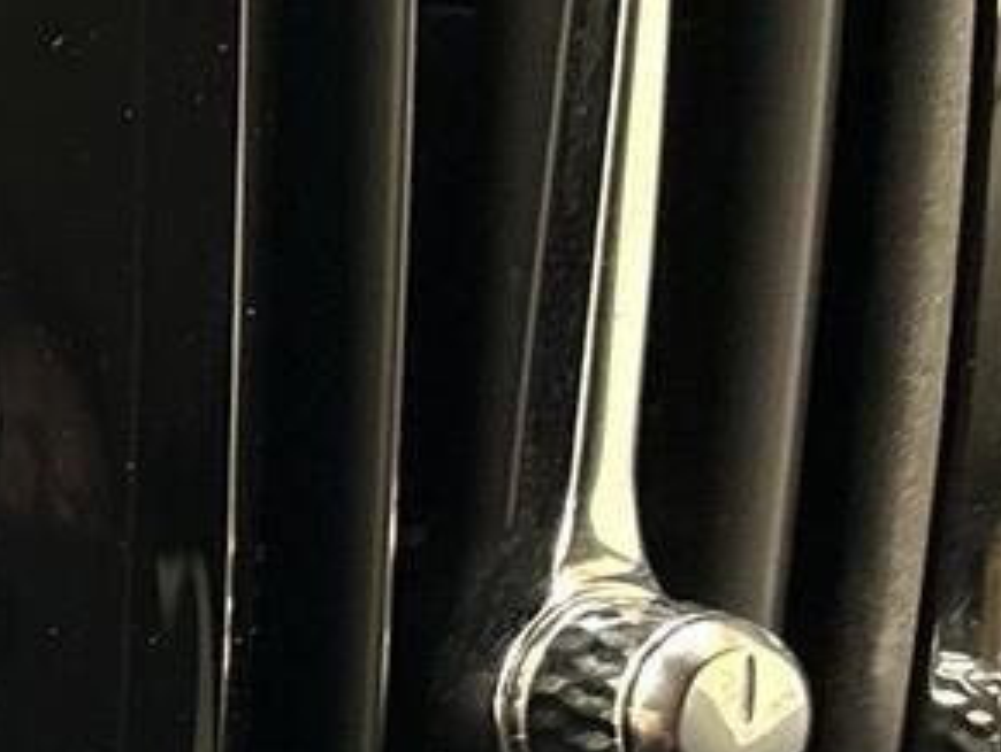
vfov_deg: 11.4
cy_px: 721
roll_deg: -1.7
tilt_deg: -24.2
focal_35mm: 129
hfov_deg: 12.6
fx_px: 3733
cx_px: -1236
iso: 1000
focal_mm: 5.96
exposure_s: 1/25
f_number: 1.6
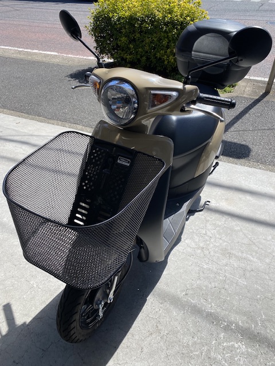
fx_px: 275
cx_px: 138
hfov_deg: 53.1
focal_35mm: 26
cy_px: 183
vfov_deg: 67.3
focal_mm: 4.25
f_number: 1.8
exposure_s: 1/2358
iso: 32
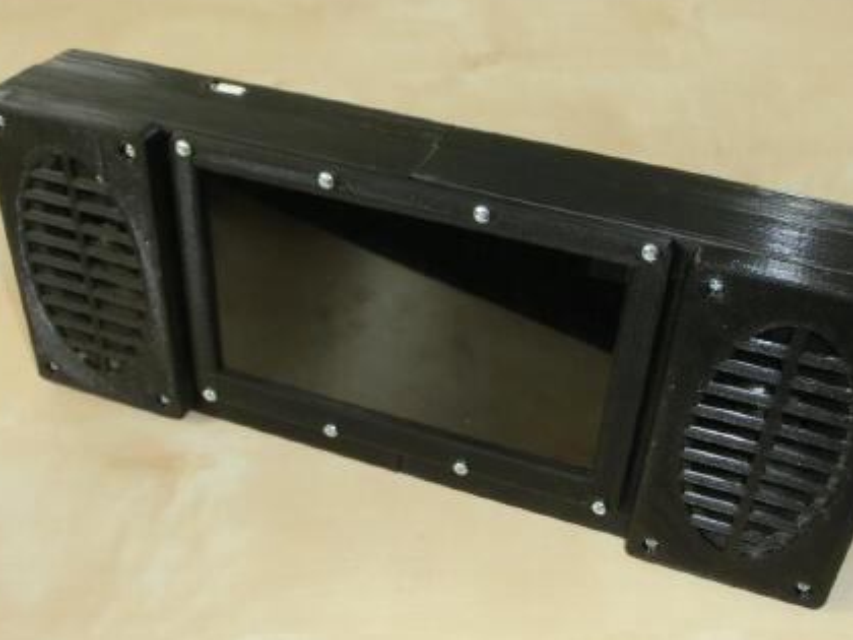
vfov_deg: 30.9
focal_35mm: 47
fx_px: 1158
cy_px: 341
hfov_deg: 40.4
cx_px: 446
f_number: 3.9
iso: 400
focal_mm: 6.61
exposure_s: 1/60
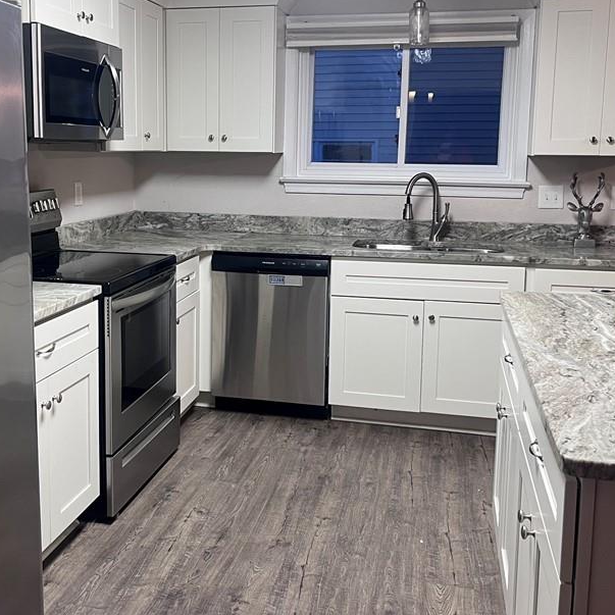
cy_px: 257
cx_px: 250
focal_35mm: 39
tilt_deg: -8.2
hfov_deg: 42.7
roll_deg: -0.7
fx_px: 784
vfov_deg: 42.7
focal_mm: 5.1
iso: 100
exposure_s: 1/60
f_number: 1.6
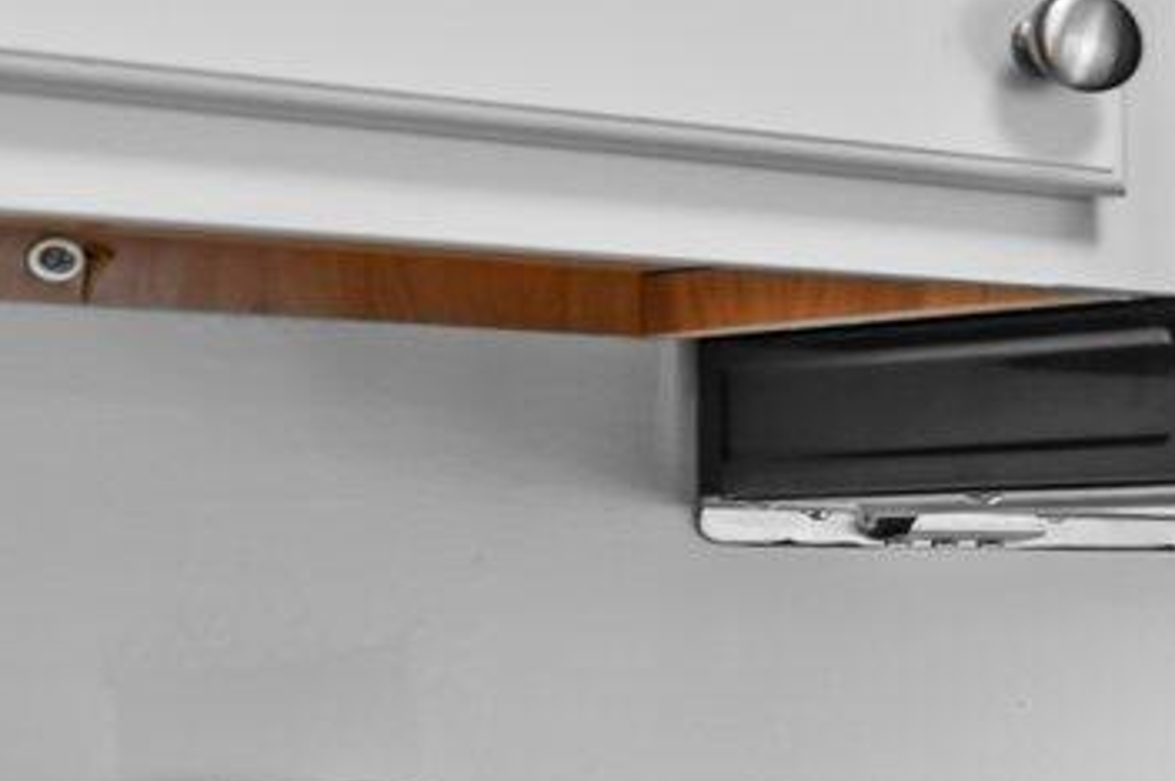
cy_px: 649
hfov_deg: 12.3
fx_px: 3228
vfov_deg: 13.7
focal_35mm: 99
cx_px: 3301
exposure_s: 1/1.25
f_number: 8
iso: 400
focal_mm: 17
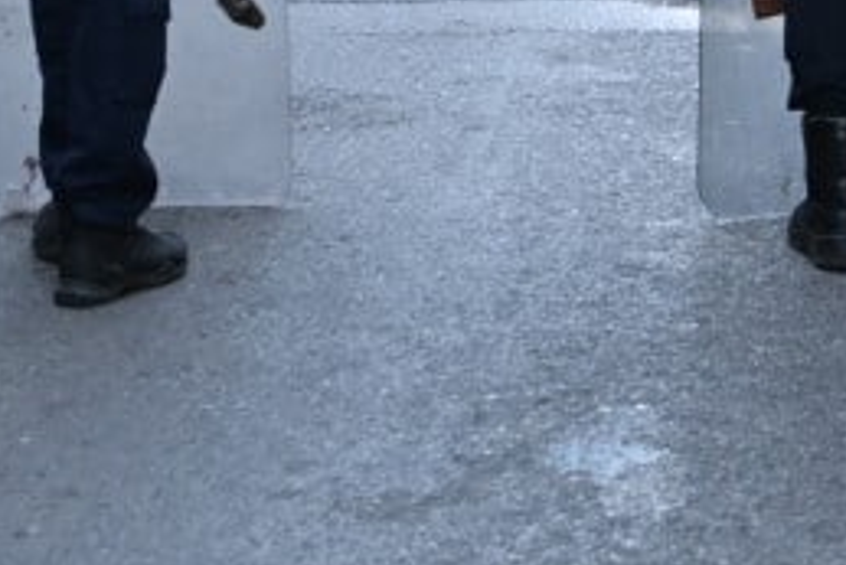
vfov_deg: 6.7
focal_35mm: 191
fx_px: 4491
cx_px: 640
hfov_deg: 10.7
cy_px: -954
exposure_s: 1/320
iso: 1250
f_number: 4
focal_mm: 33
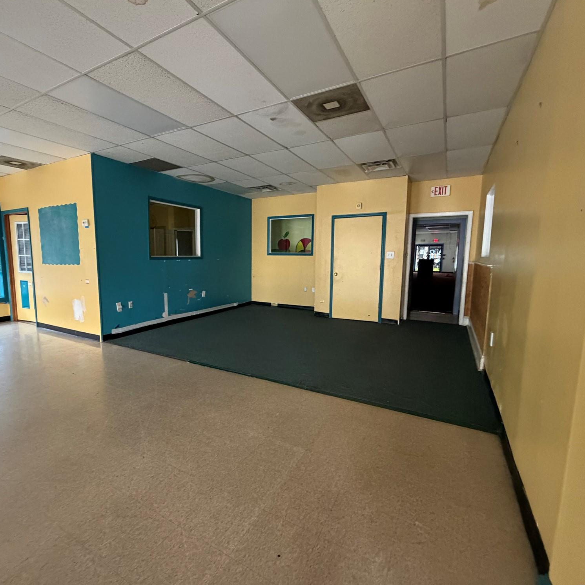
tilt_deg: -7.2
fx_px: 325
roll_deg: -1.1
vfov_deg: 84.0
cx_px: 254
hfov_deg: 83.5
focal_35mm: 17
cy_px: 298
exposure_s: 1/60
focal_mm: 2.22
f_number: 2.2
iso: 640
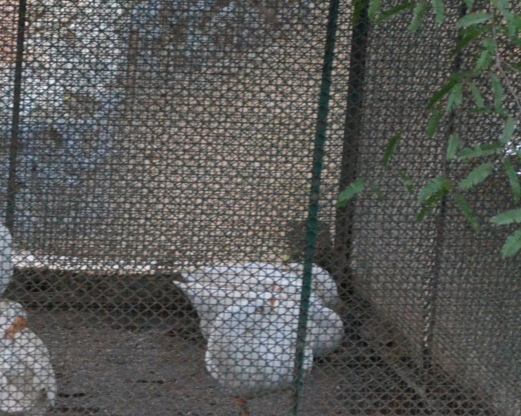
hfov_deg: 8.7
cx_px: -32
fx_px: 3406
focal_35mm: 221
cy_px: 302
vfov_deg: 7.0
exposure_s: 1/10
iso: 4000
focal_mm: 62
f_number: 5.3
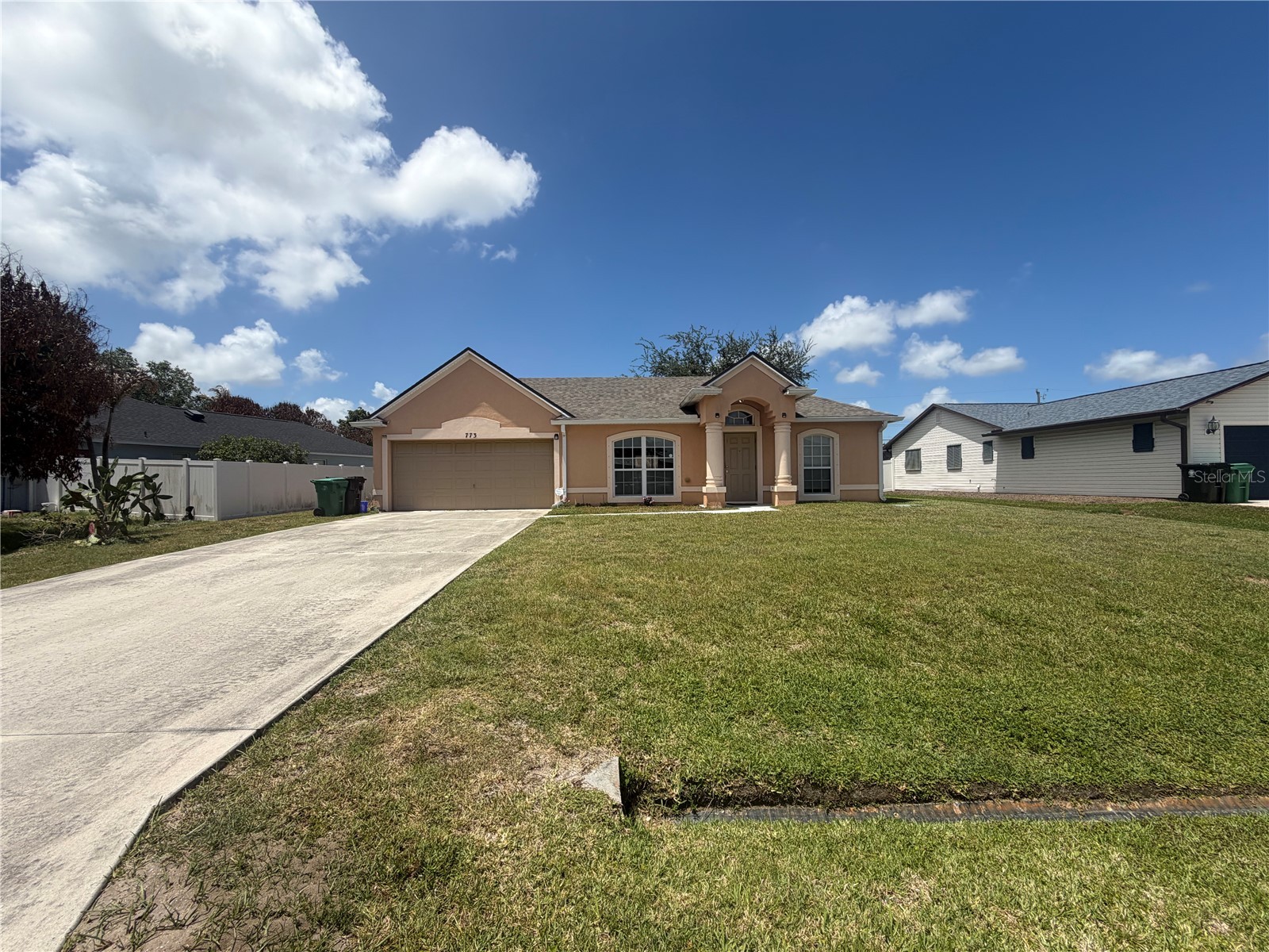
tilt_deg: -0.8
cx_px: 634
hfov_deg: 102.1
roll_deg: +1.9
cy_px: 476
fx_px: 513
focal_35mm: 14
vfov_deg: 85.7
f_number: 2.2
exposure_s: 1/1235
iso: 20
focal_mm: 2.22
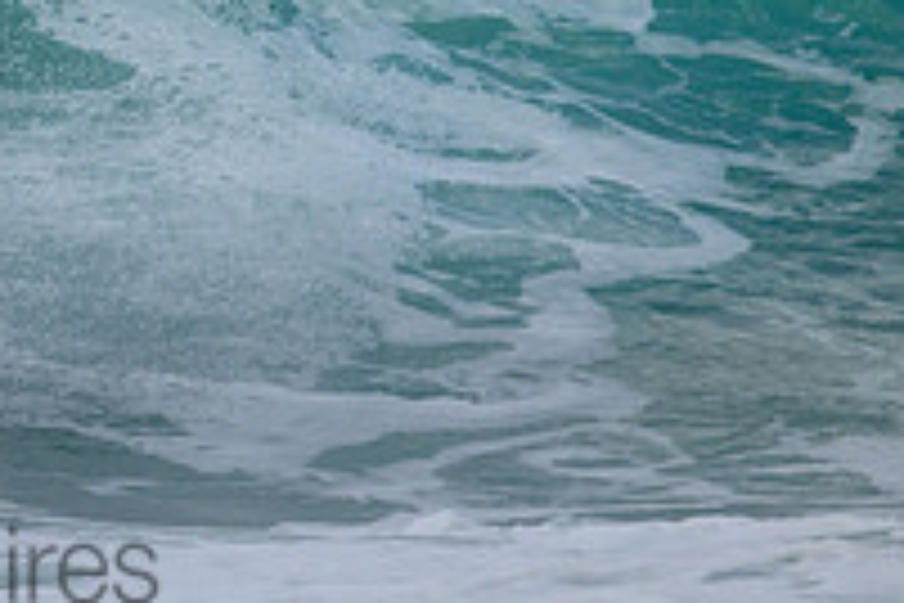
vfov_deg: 0.6
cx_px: -189
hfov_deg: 0.9
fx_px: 58103
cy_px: -182
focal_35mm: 2314
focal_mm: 800
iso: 900
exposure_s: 1/2000
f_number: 11
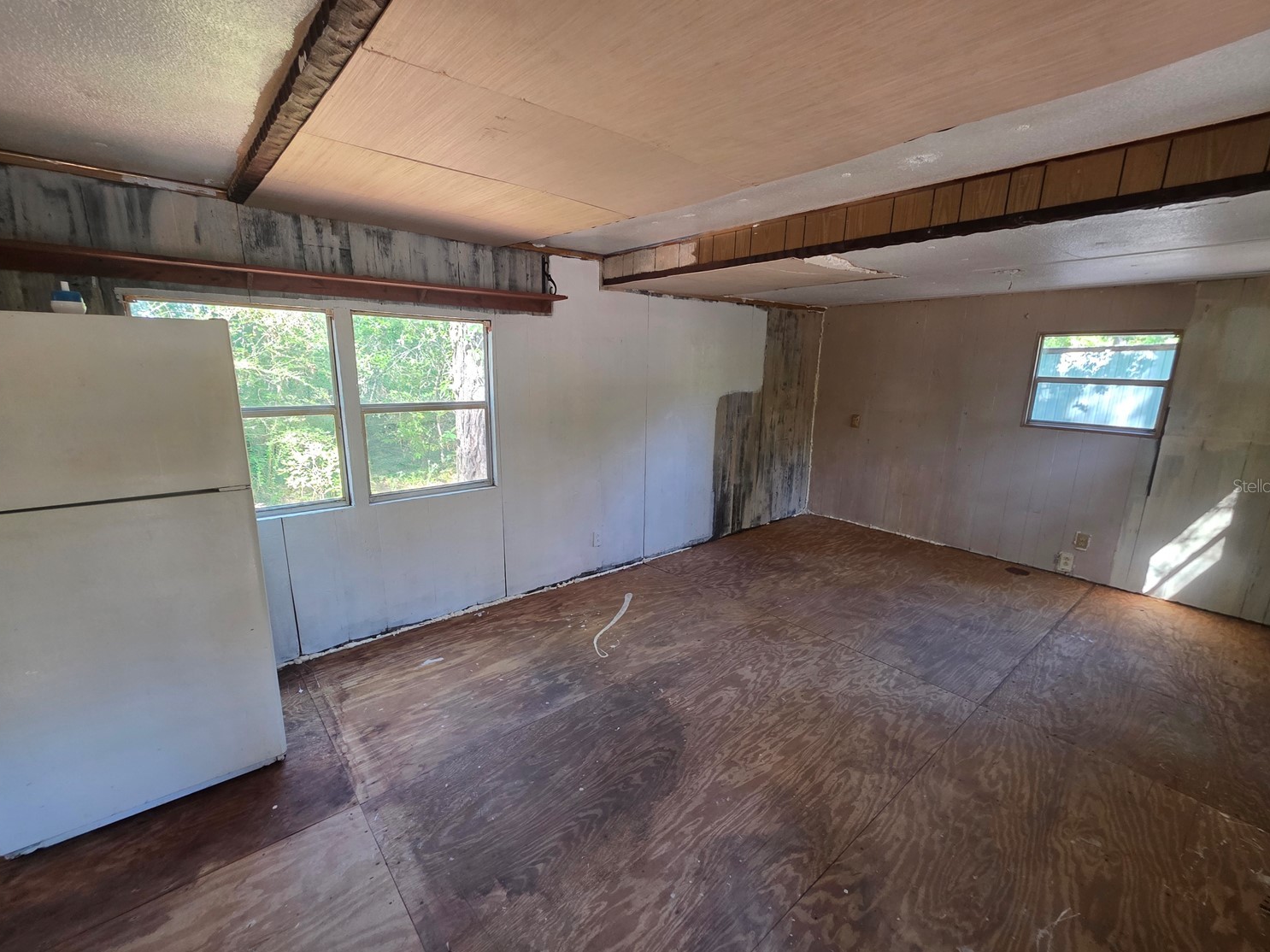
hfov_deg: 102.1
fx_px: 514
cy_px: 485
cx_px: 630
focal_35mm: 14
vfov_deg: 85.6
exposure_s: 1/60
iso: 160
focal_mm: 2.2
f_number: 1.9
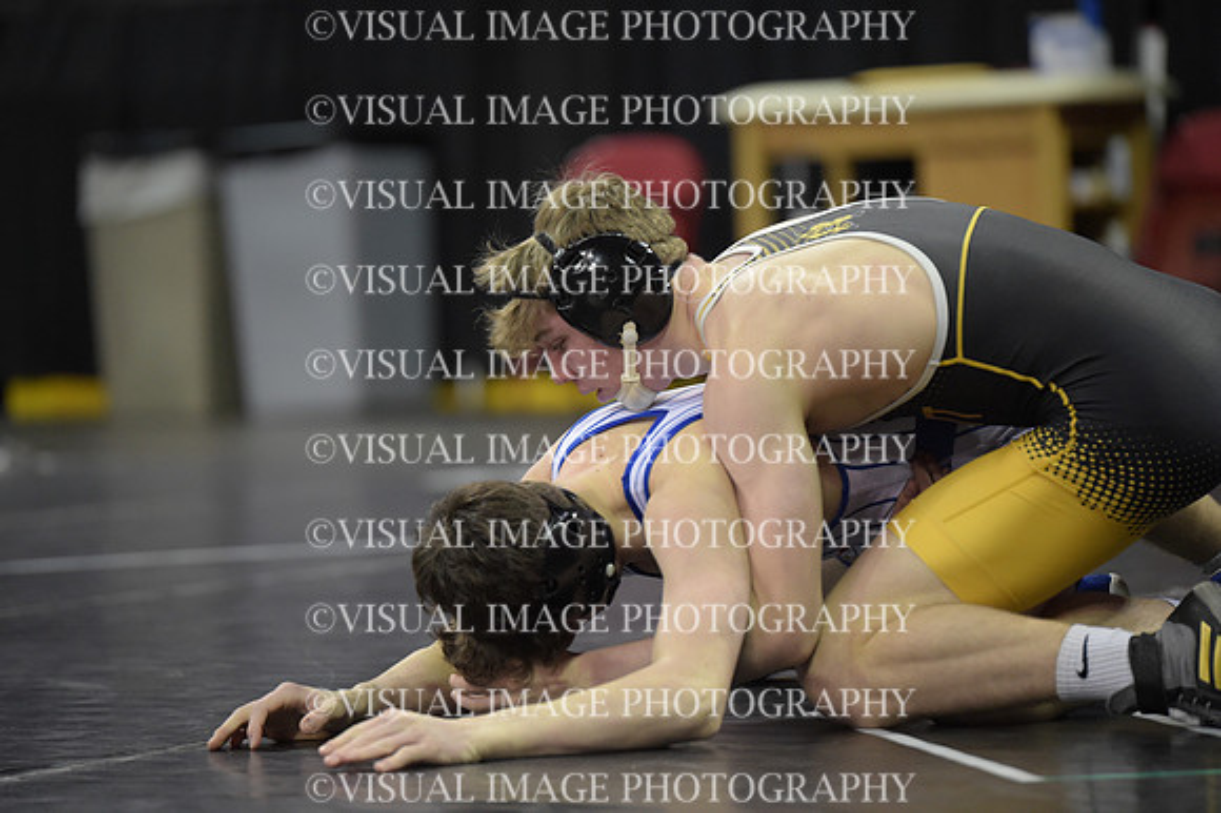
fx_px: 6779
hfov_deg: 10.3
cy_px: 406
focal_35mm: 200
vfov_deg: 6.9
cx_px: 610
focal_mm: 200
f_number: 2.8
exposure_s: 1/1250
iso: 5000
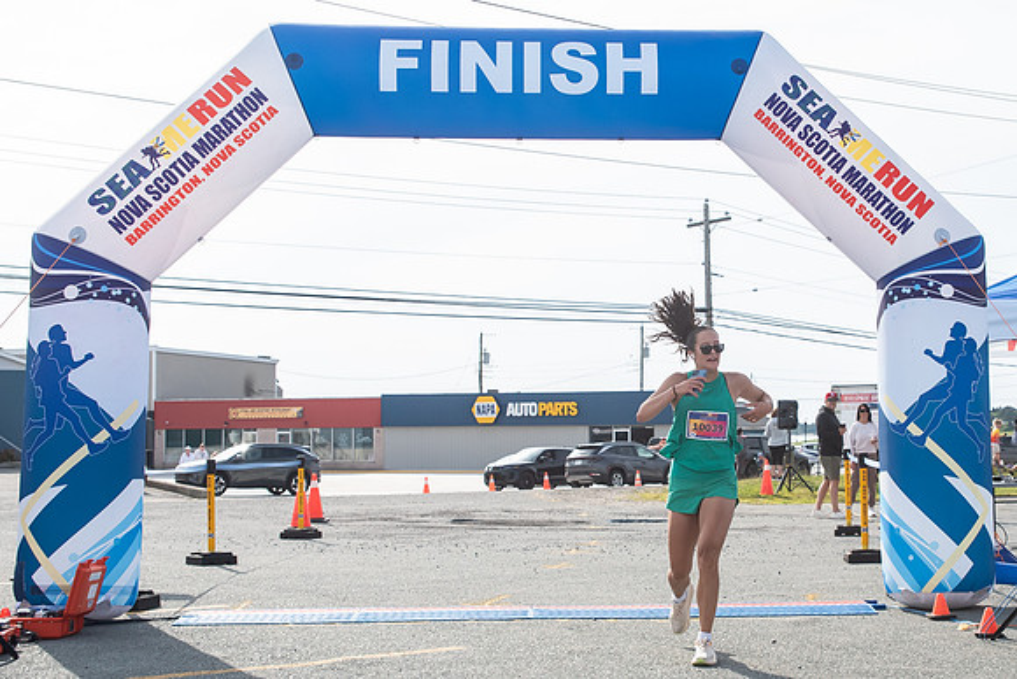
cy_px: 356
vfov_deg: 24.5
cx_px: 696
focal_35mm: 55
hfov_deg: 35.6
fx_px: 1563
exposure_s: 1/3200
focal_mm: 32
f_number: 4
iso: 800
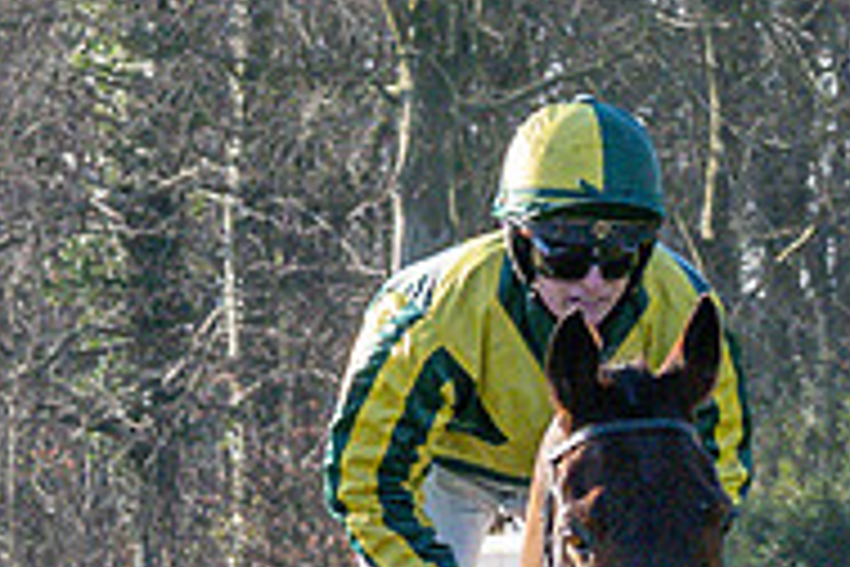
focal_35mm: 565
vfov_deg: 2.4
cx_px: 396
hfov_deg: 3.6
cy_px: 1075
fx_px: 13339
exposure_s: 1/1600
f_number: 5
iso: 400
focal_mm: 76
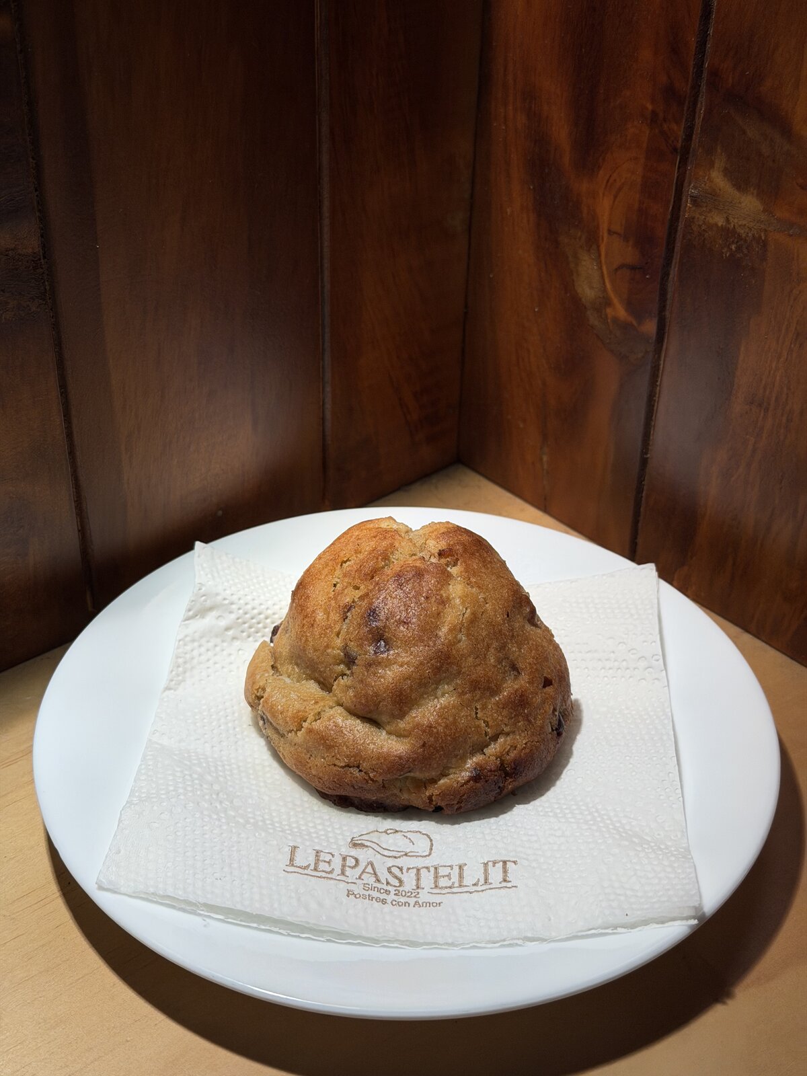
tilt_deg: -35.4
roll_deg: -2.4
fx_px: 1492
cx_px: 404
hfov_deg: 30.3
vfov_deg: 39.7
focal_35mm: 48
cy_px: 538
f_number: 1.78
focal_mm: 6.76
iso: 64
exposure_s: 1/272
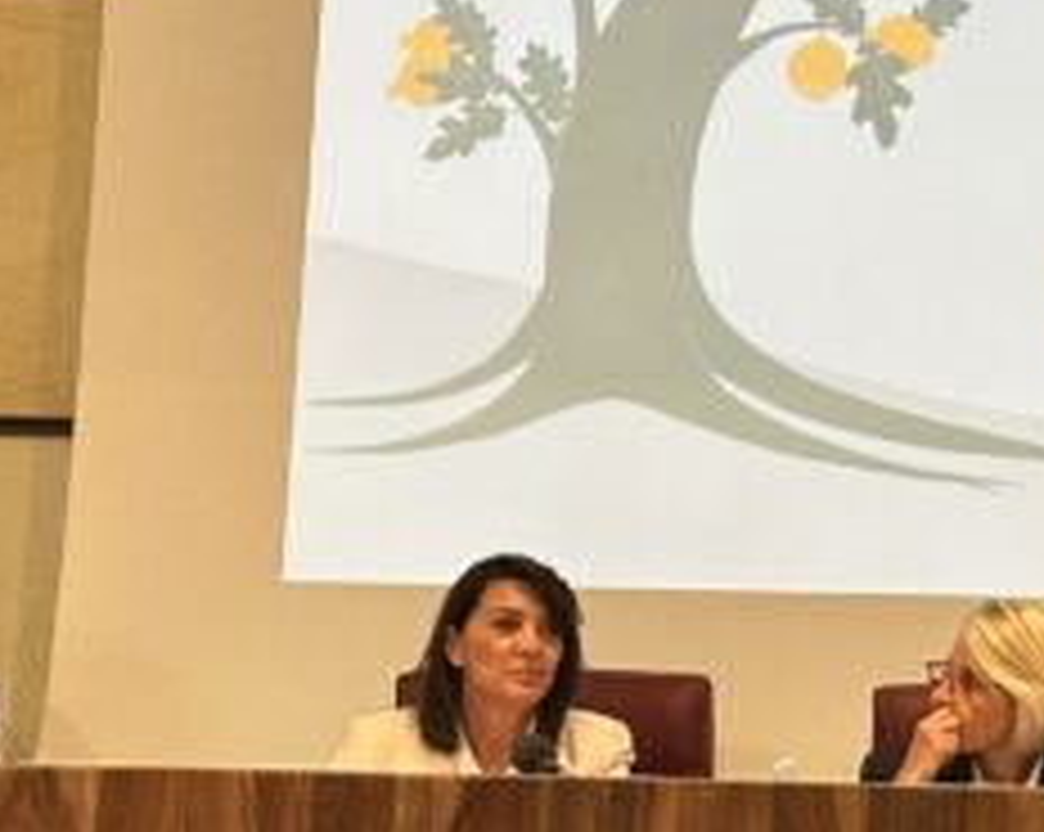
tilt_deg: +6.5
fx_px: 6388
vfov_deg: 7.4
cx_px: 1458
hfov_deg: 9.1
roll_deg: -1.1
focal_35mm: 207
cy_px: 157
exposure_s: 1/50
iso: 80
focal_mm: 6.86
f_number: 1.78
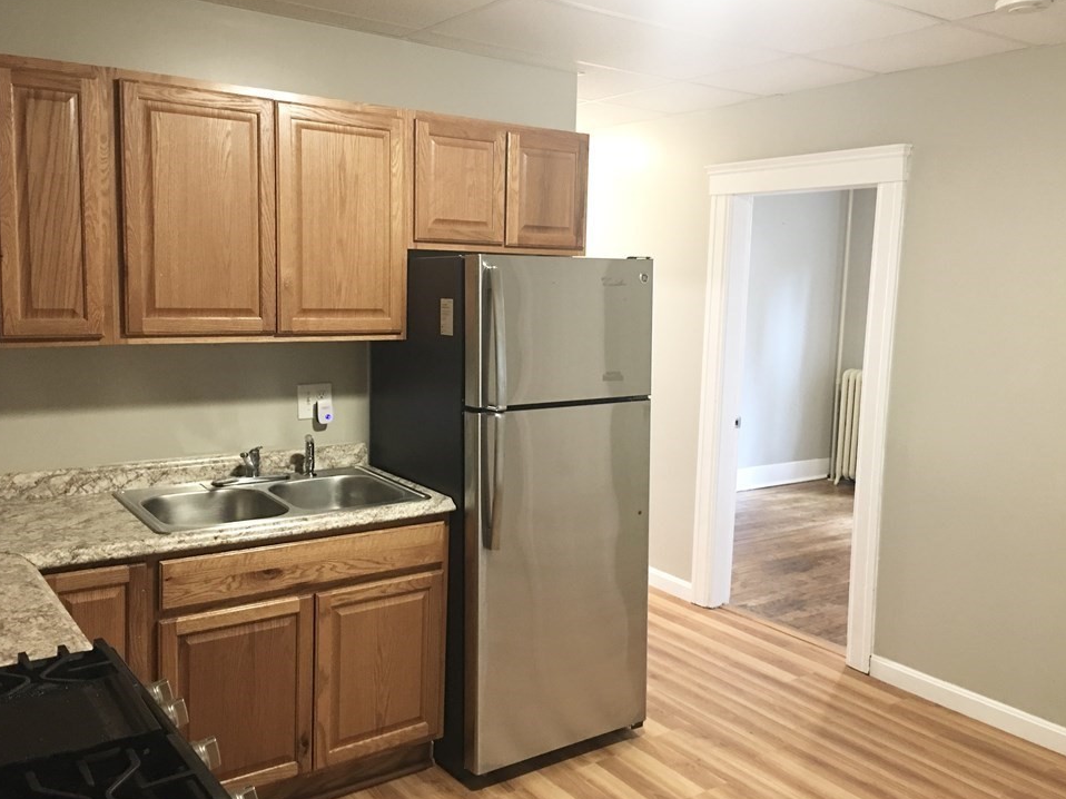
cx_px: 560
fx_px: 954
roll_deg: -1.3
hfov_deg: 58.3
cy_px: 386
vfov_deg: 45.4
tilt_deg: -5.8
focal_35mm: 31
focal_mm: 4.15
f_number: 2.2
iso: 100
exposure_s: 1/15
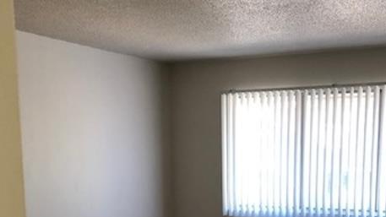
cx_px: 256
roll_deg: +0.4
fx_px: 583
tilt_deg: -9.8
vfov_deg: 19.7
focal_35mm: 57
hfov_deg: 36.3
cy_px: 266
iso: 40
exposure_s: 1/30
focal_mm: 3.99
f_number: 1.8
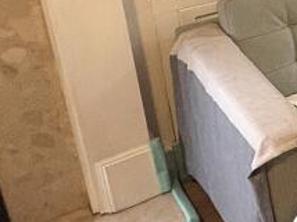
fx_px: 574
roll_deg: -2.6
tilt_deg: -16.0
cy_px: -75
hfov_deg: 18.7
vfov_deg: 19.9
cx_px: 591
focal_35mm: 67
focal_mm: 2.22
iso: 160
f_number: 2.2
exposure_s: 1/99
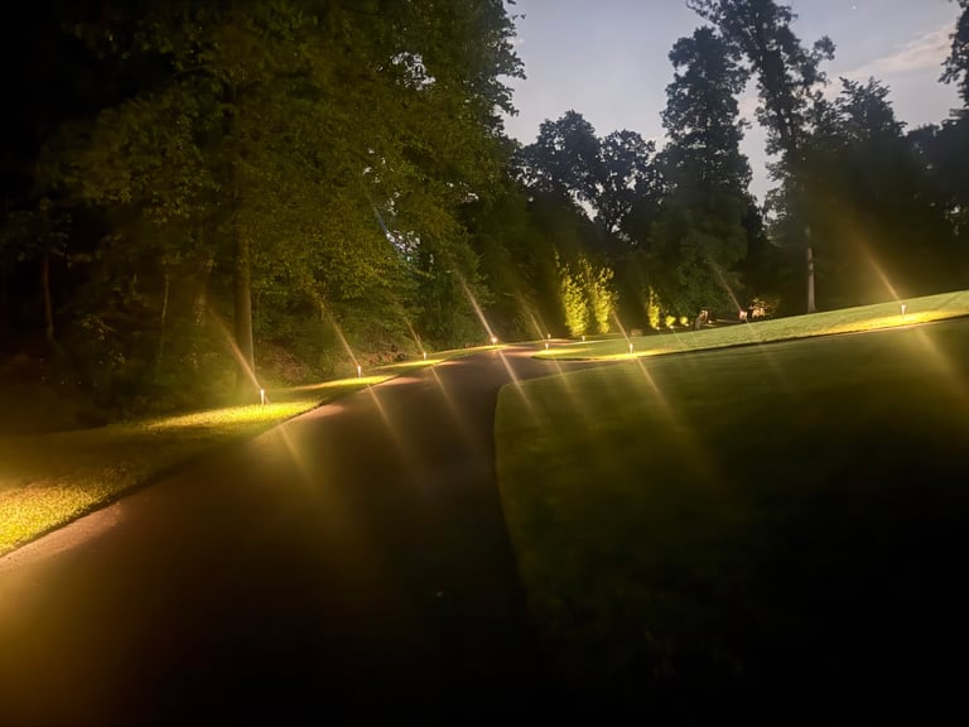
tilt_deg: -10.0
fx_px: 672
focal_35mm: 24
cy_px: 364
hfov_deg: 71.6
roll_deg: -1.0
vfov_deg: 56.8
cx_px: 484
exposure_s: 1/2
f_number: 1.78
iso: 8000
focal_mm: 6.76
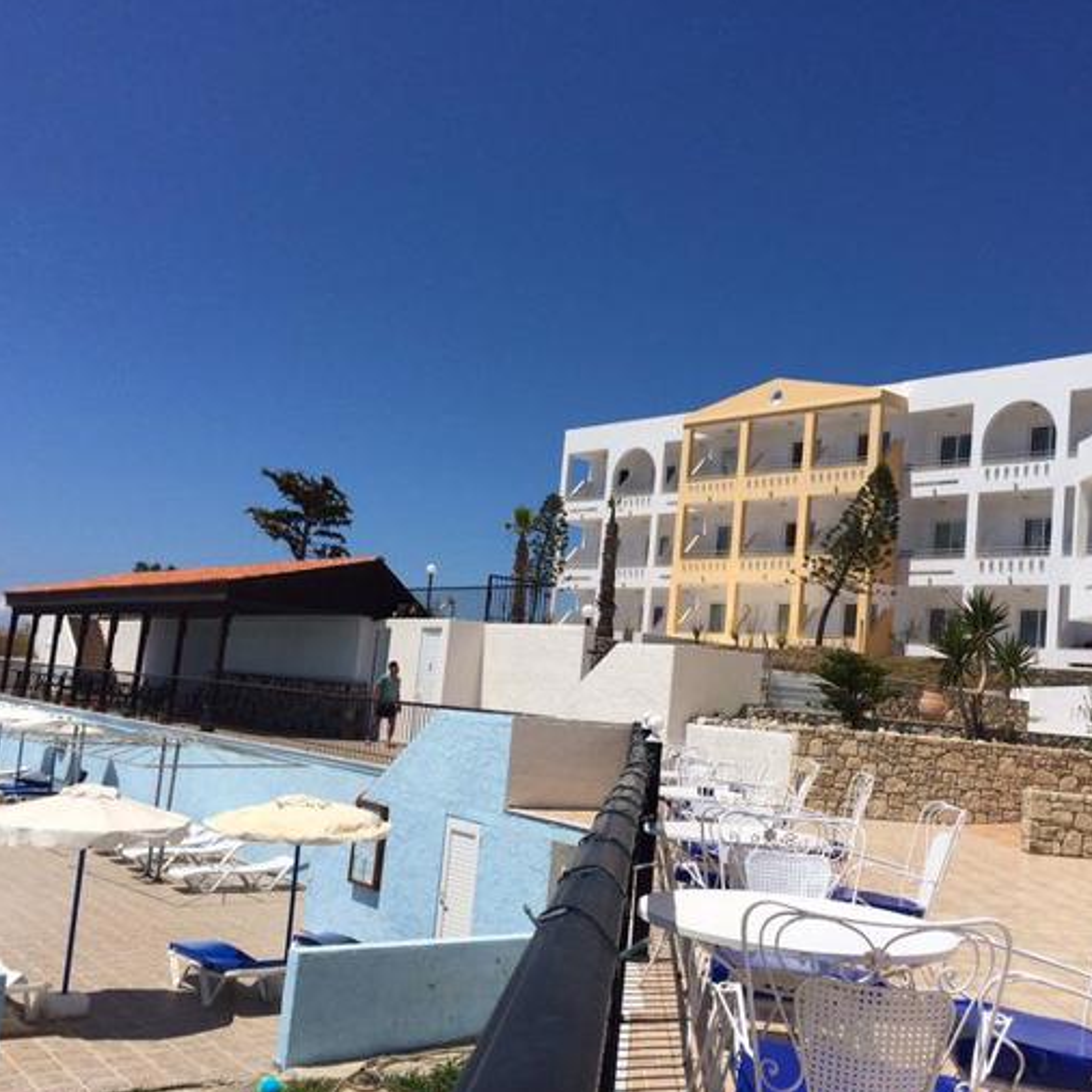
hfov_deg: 45.8
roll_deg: -5.3
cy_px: 558
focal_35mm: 36
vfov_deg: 46.0
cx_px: 657
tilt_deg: +5.3
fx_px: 1285
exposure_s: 1/5128
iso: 32
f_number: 2.2
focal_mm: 4.15
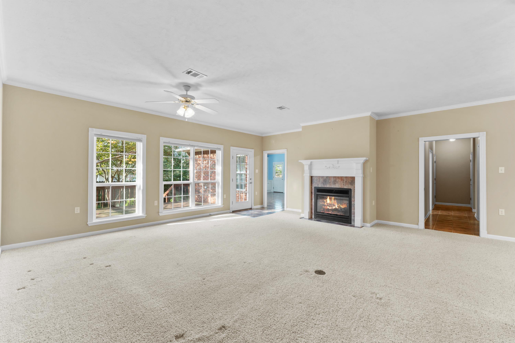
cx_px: 258
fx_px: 215
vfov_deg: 77.3
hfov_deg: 100.4
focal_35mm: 15
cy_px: 172
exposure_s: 1/1.25
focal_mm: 10
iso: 200
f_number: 9
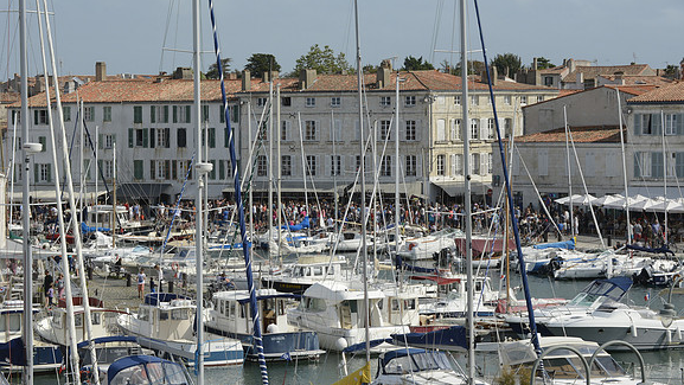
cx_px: 341
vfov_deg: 9.9
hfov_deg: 17.6
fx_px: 2213
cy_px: 224
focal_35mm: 122
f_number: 14
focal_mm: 116
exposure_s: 1/800
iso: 800
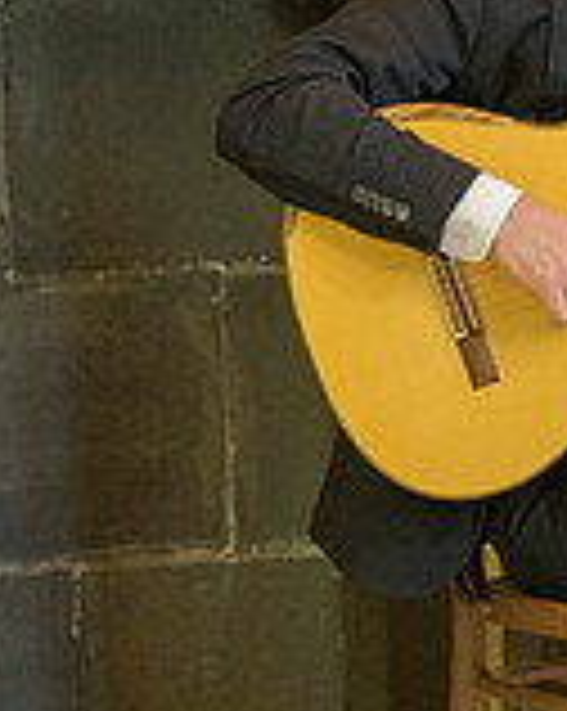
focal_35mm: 239
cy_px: 366
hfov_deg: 6.4
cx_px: 674
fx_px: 5023
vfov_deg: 8.1
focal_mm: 62
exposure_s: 1/125
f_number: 3.5
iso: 10000
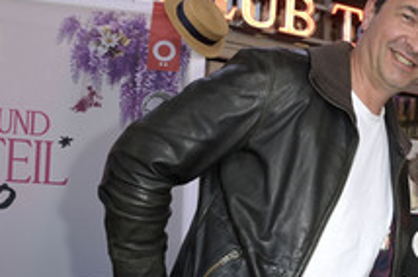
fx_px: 661
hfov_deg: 31.9
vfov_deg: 23.3
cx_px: 435
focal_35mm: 57
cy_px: 232
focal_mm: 27
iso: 1600
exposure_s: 1/125
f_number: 6.3
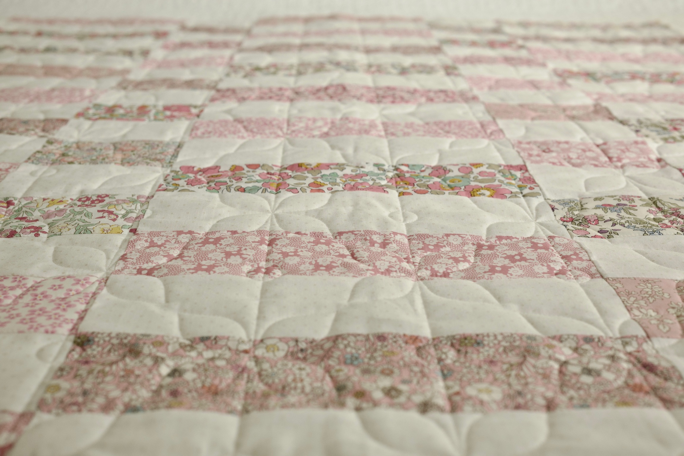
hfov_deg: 47.9
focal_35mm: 40
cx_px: 342
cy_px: 228
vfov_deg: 33.0
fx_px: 769
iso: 400
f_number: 5
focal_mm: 27
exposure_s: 1/100
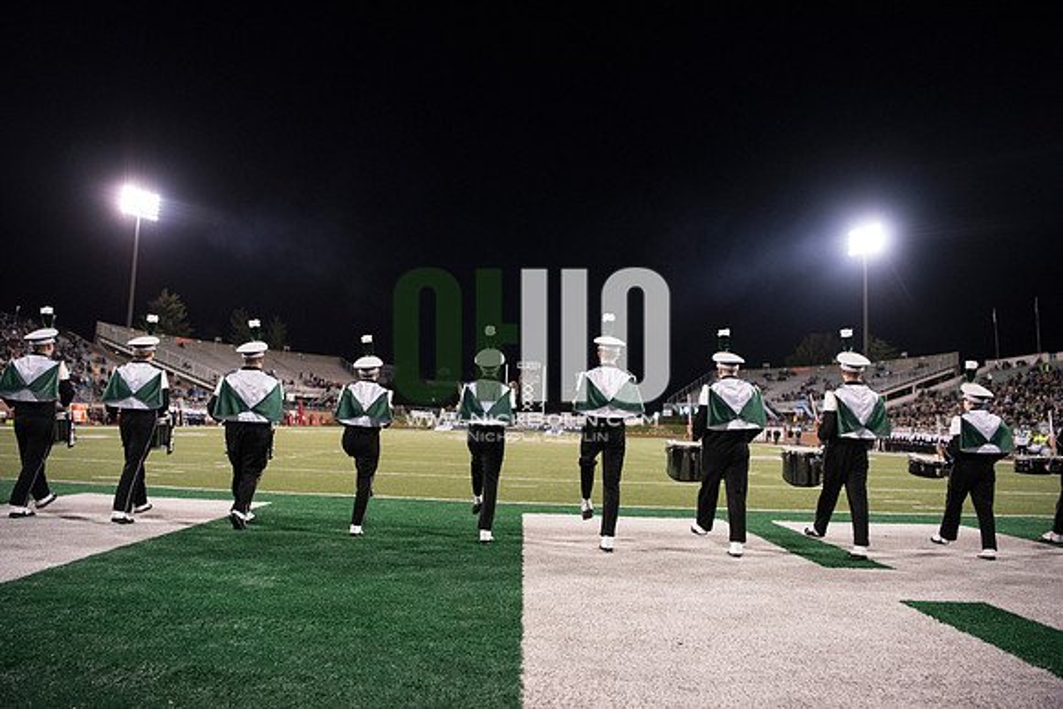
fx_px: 709
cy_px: 354
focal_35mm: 24
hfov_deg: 73.7
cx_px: 532
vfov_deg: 53.2
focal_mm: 24
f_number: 3.2
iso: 4000
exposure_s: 1/800
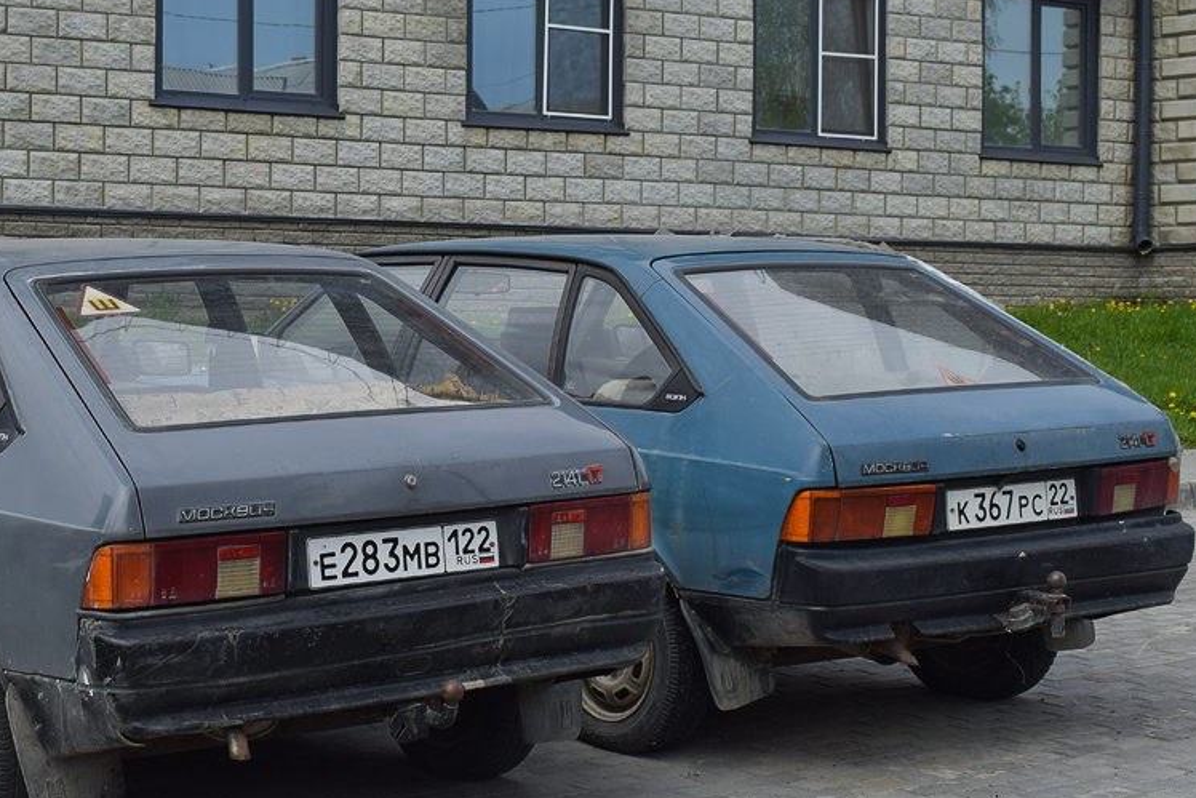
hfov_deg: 28.5
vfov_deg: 19.5
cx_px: 309
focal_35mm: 70
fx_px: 2319
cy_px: 369
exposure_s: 1/800
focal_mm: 29
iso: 200
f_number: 7.1
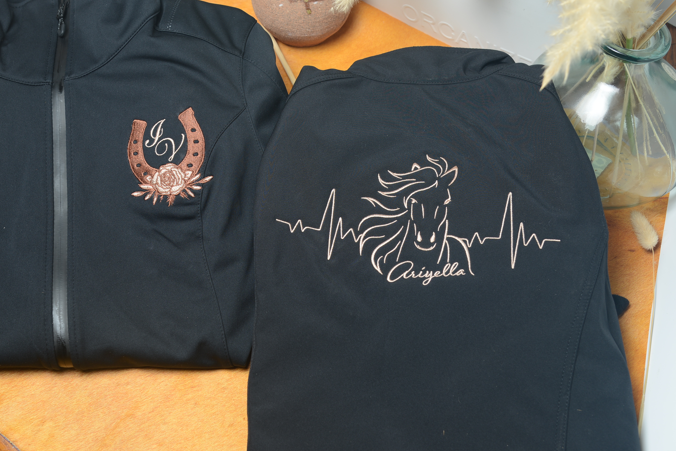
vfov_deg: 24.5
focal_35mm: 55
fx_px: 1033
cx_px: 250
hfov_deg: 36.0
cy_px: 154
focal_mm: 40
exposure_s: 1/80
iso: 100
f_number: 7.1
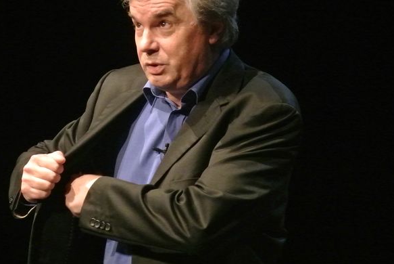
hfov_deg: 5.9
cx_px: 154
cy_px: 127
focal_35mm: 346
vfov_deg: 4.0
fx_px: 3790
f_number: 5.3
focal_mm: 93.5
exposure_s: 1/100
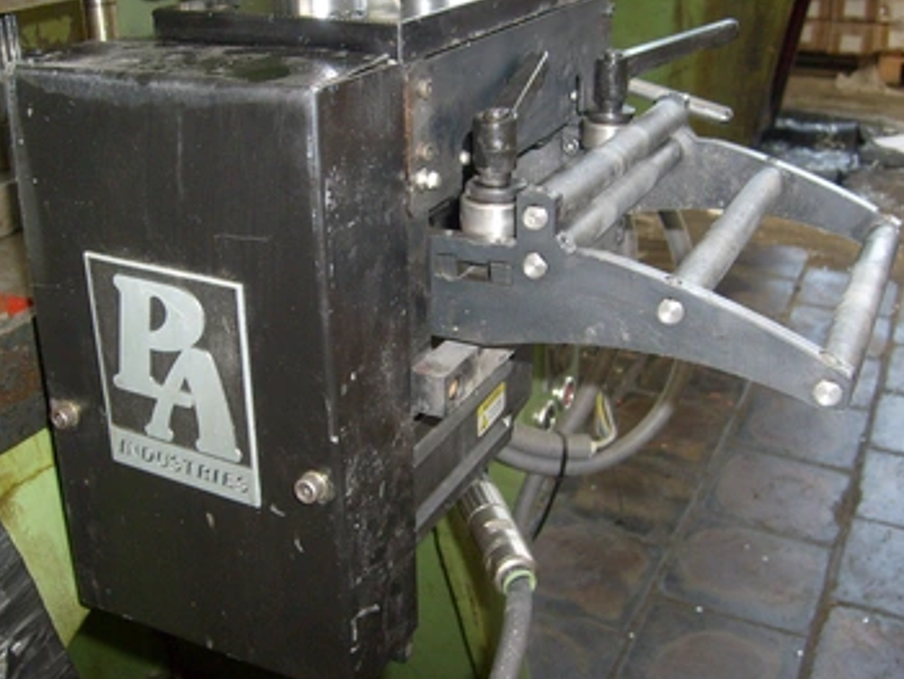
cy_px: 307
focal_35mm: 40
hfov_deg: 46.8
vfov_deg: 36.0
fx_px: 1045
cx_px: 431
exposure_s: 1/45
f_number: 2.8
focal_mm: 5.8
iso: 100
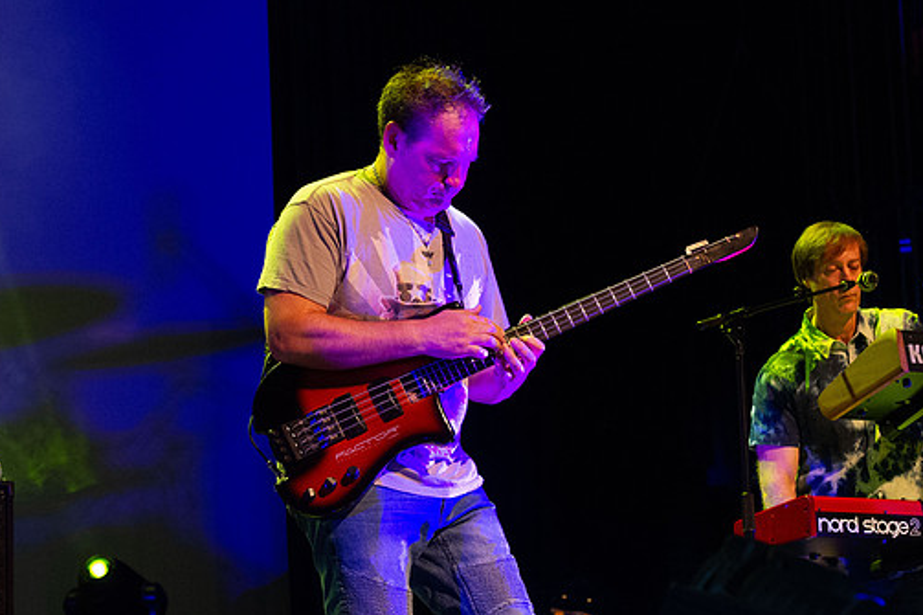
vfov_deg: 12.9
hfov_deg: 19.3
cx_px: 461
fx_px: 2717
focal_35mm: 106
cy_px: 334
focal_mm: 92
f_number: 6.3
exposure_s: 1/80
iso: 8000
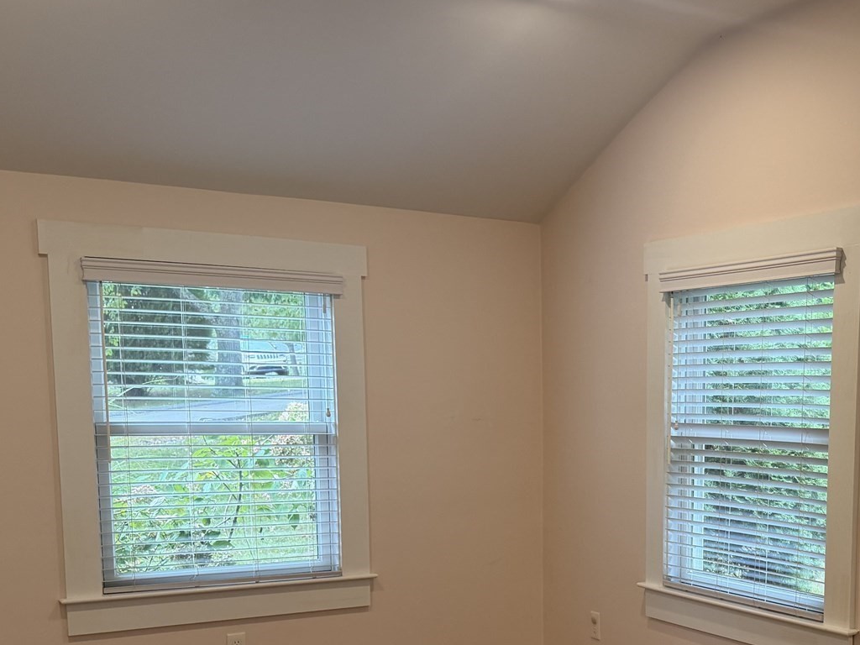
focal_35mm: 48
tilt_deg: -7.0
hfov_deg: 38.8
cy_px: 558
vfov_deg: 29.3
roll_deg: -0.4
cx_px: 625
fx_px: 1193
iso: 200
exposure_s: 1/120
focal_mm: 6.76
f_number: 1.78
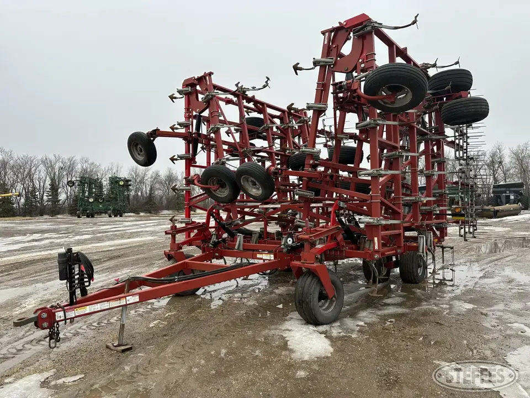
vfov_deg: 56.8
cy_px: 199
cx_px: 265
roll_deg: +3.7
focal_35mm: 24
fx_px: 367
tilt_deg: +1.2
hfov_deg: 71.6
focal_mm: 6.86
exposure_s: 1/642
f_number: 1.78
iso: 80
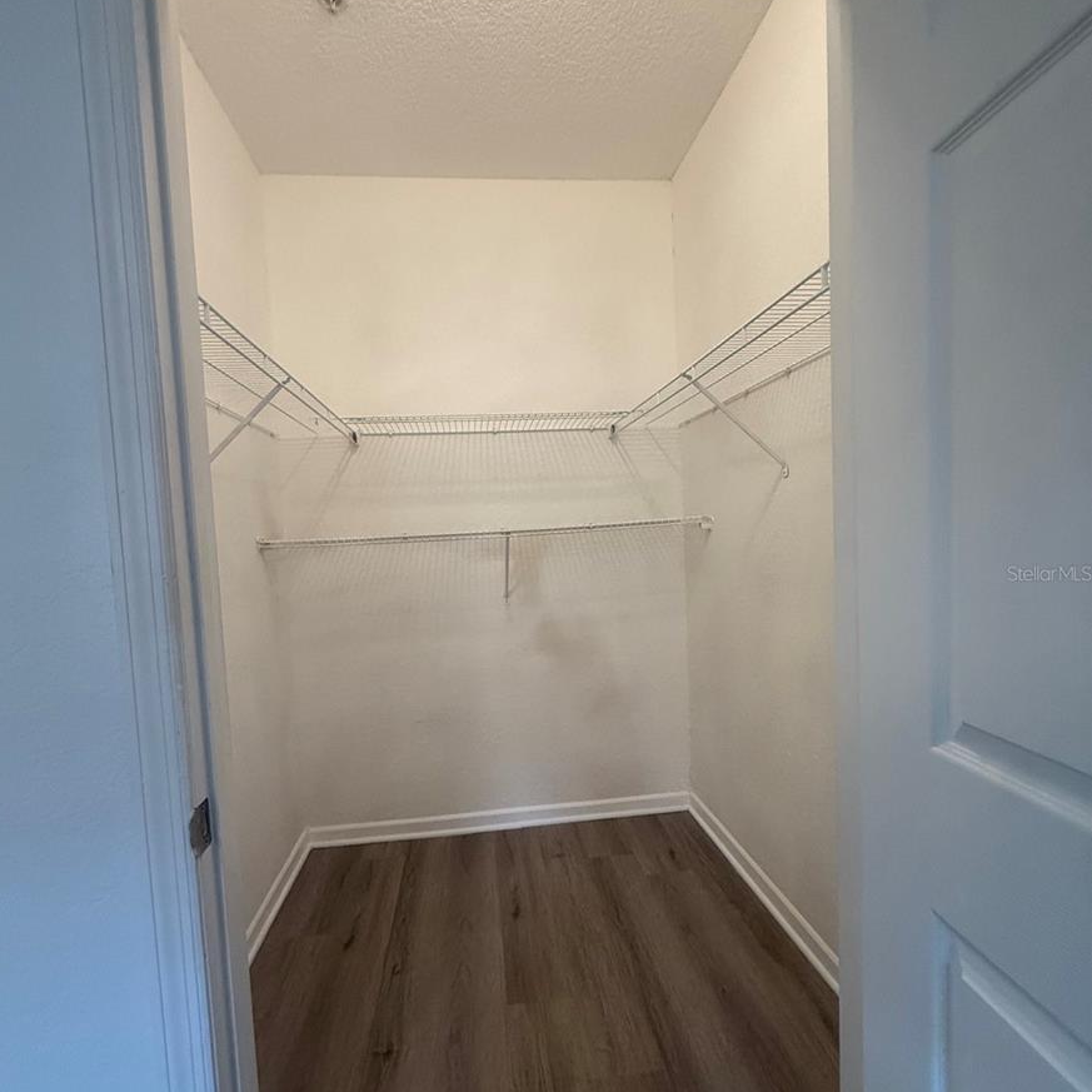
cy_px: 573
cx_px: 533
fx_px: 607
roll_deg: +2.4
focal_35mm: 17
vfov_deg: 83.9
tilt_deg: -1.9
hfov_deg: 84.0
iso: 250
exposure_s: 1/120
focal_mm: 2.22
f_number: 2.2
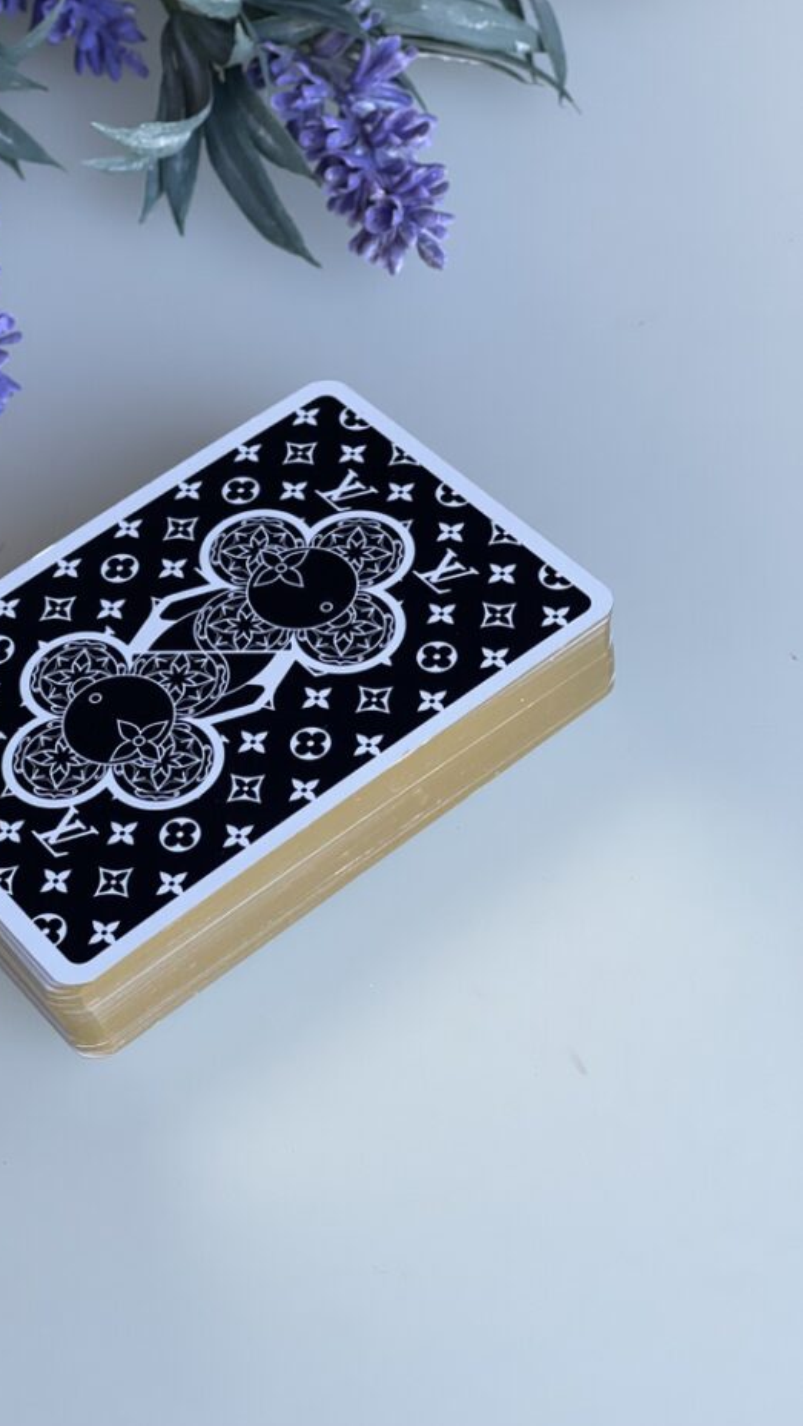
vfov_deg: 30.1
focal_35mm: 70
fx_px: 2648
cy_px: 715
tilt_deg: -48.0
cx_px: 269
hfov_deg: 17.2
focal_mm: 7.5
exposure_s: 1/121
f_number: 2.2
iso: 160
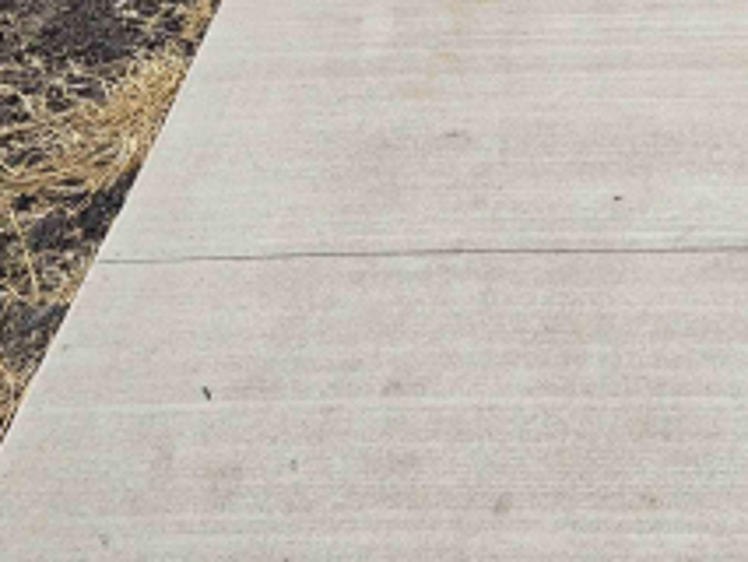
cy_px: -292
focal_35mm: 72
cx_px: 536
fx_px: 1557
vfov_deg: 18.1
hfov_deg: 26.8
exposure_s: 1/3143
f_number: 1.8
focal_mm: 5.4
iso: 25
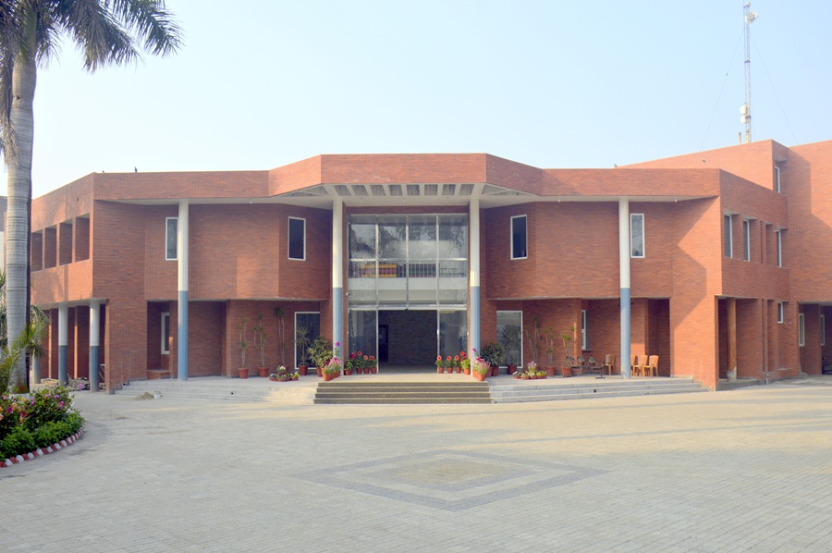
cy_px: 276
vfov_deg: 43.5
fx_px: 693
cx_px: 416
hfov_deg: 62.0
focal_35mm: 30
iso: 100
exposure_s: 1/200
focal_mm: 20
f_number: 6.3
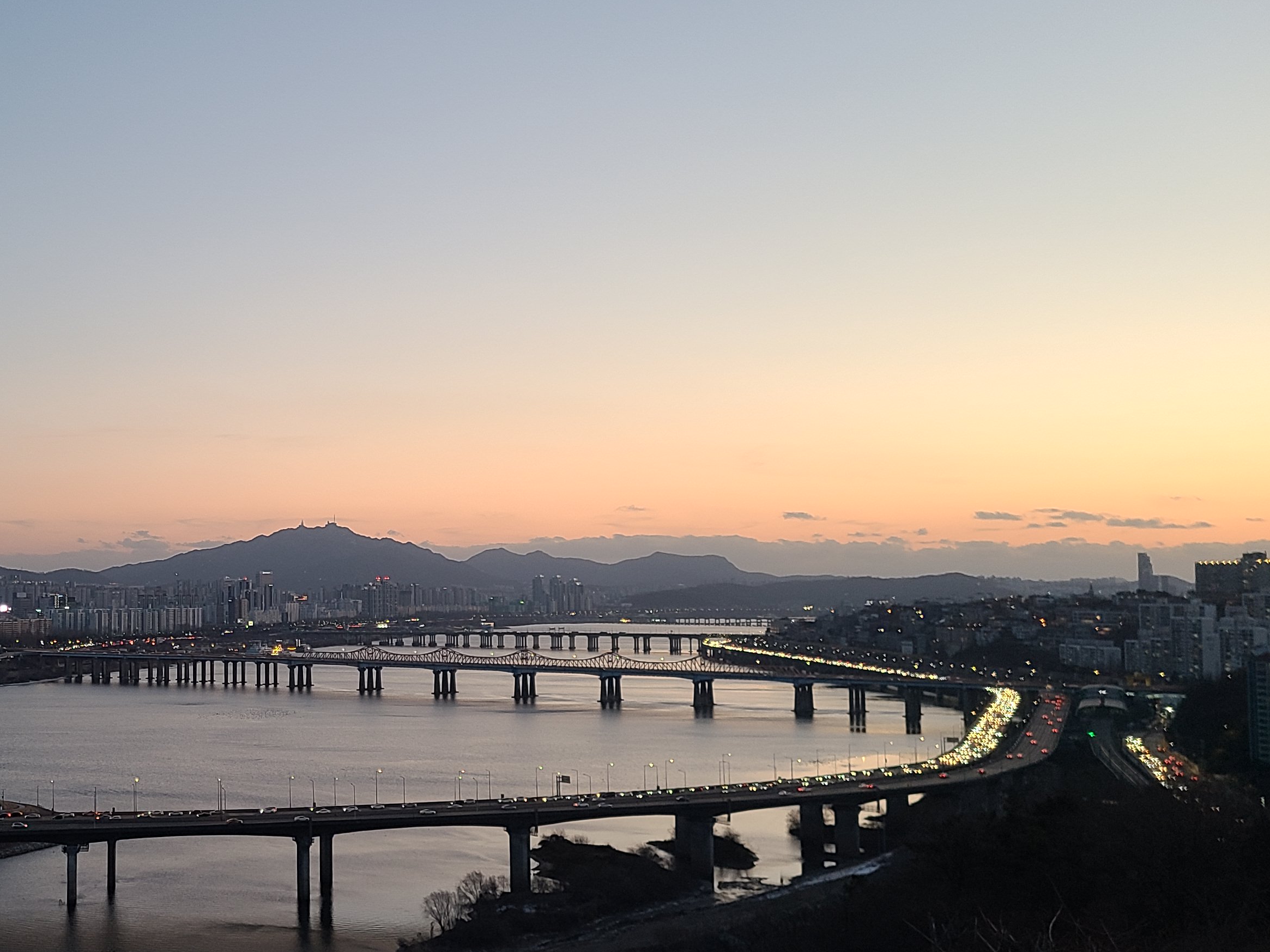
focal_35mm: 45
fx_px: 1651
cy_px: 496
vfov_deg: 32.2
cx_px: 217
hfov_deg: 40.0
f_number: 1.8
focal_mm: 5.4
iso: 100
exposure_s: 1/60
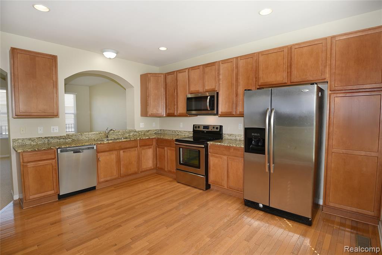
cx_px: 191
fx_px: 180
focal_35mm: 17
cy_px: 128
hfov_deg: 93.3
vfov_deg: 70.5
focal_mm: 17
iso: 100
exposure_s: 1/60
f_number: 6.3
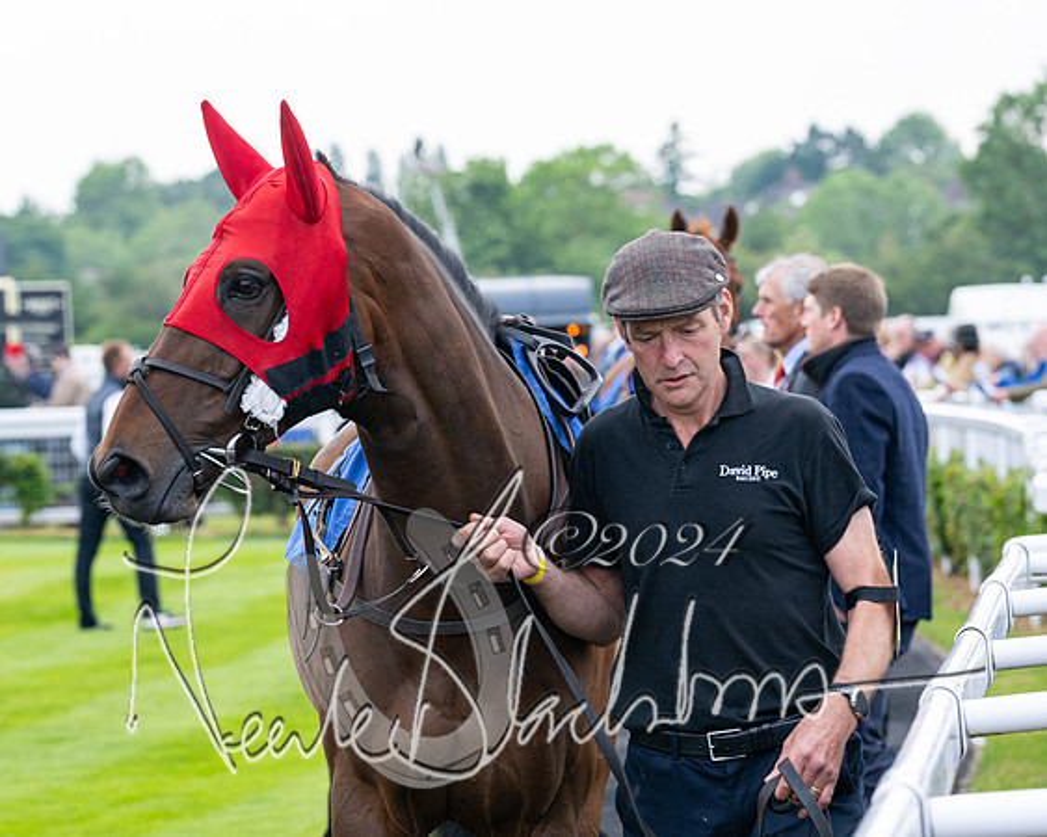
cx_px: 617
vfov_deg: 6.8
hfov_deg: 8.5
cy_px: 418
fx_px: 7050
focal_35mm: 228
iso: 400
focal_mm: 135
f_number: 5.6
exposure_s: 1/320
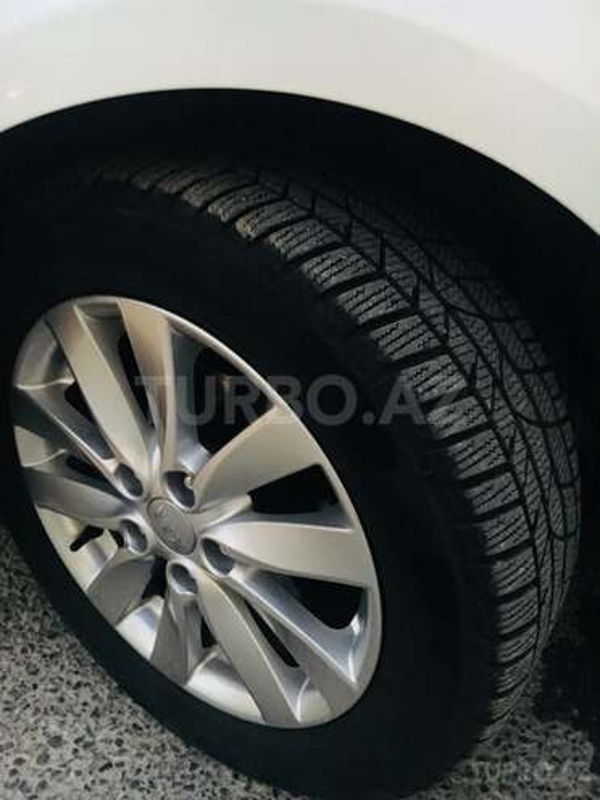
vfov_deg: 61.7
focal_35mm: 29
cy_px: 400
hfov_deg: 48.2
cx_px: 300
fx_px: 670
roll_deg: +2.9
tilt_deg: -28.1
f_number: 2.2
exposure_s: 1/17
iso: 400
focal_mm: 4.15
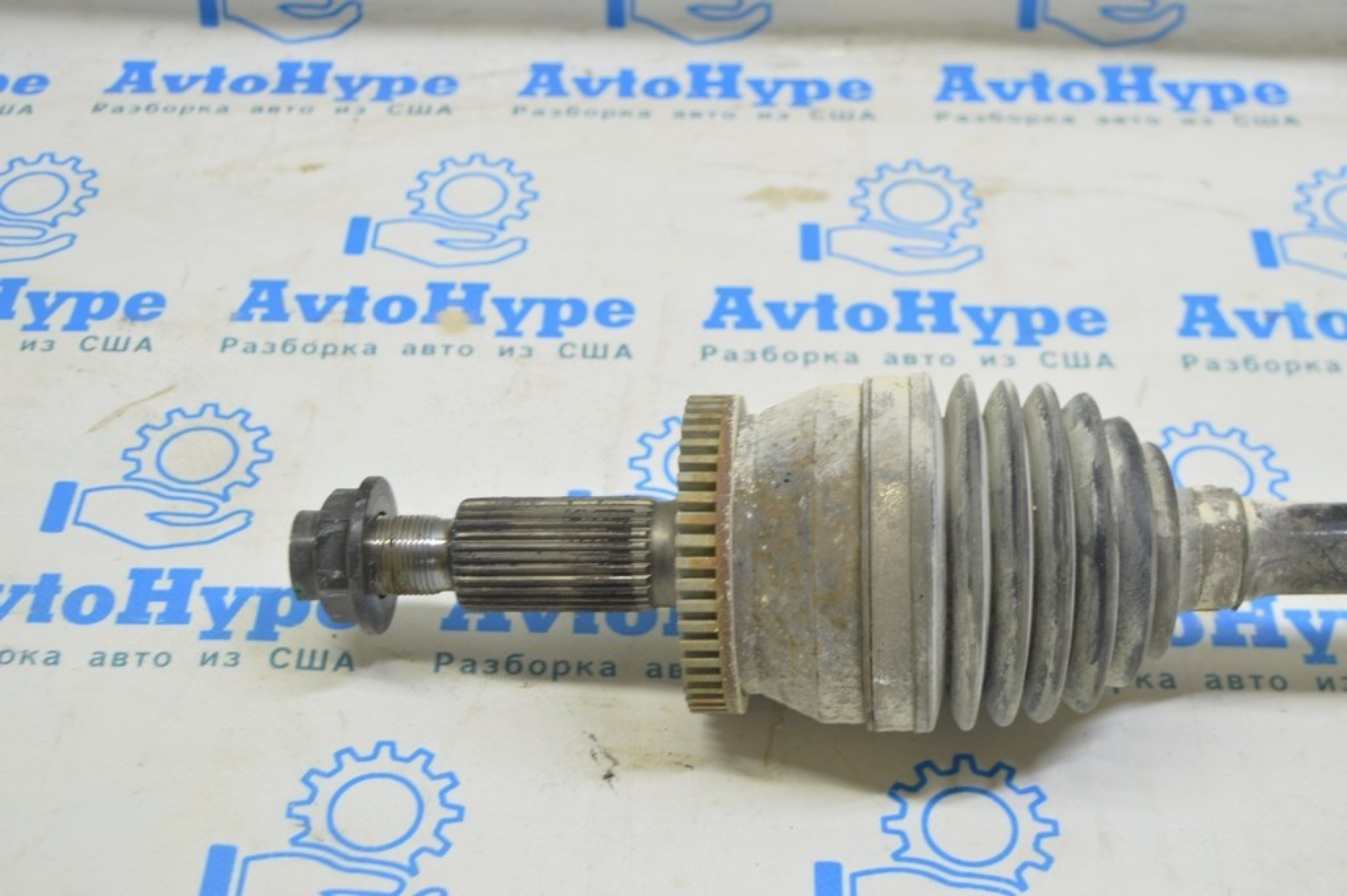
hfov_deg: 36.9
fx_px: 2019
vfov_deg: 25.0
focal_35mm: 54
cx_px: 674
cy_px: 448
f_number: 5.6
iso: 400
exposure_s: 1/20
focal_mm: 36
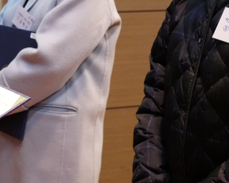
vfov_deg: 18.6
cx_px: -35
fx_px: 549
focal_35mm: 81
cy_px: 18
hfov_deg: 22.1
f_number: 4.5
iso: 8000
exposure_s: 1/160
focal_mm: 24
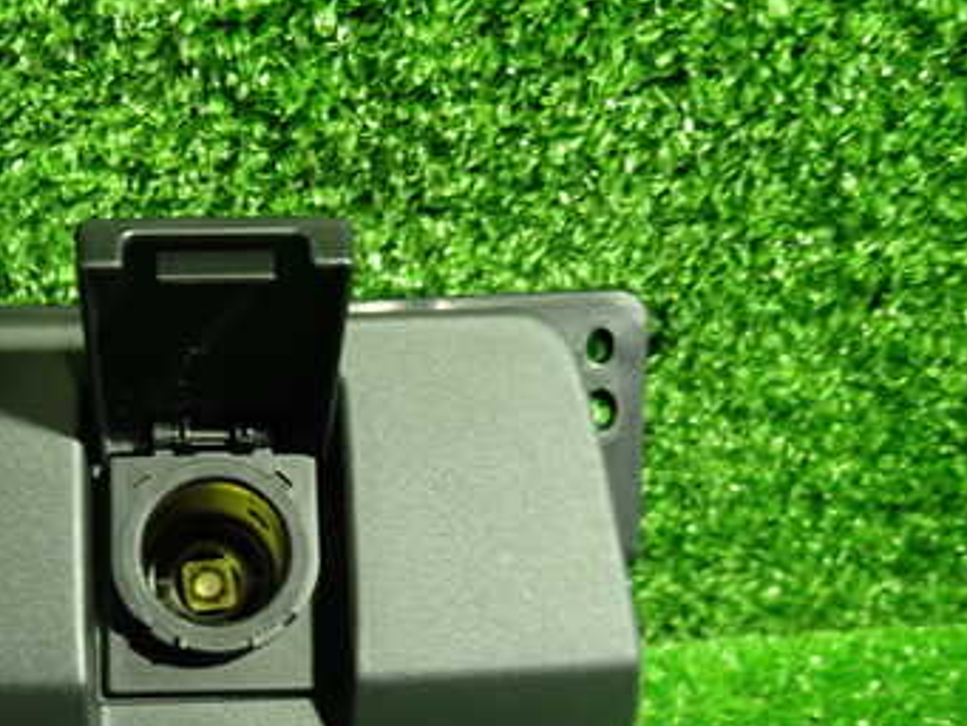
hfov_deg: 41.3
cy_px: 584
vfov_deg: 32.0
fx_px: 1230
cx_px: 213
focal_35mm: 44
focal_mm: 4.5
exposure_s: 1/30
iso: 400
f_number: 2
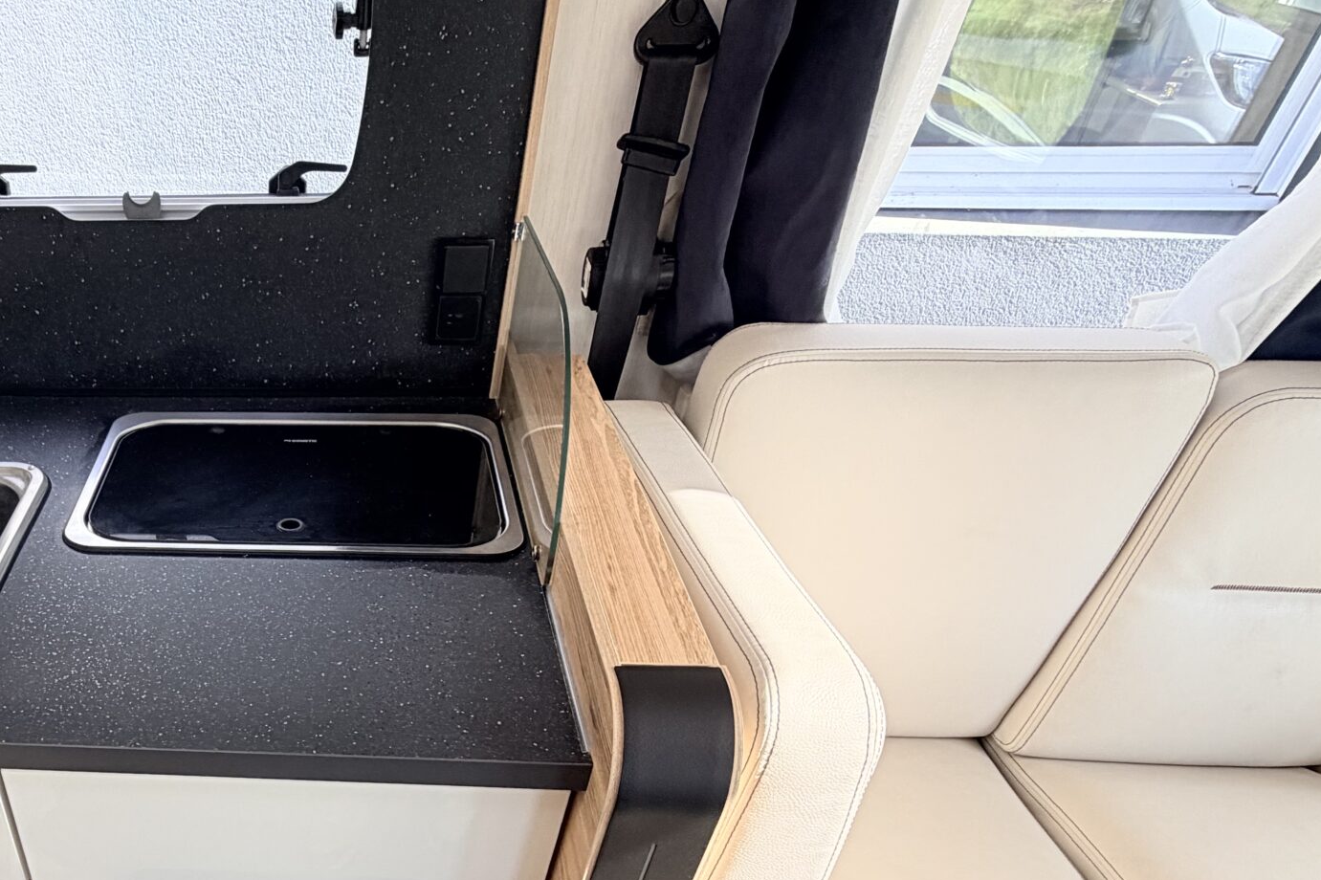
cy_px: 809
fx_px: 990
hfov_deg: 61.2
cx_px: 244
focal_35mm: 27
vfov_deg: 43.3
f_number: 2.2
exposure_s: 1/121
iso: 64
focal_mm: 2.22
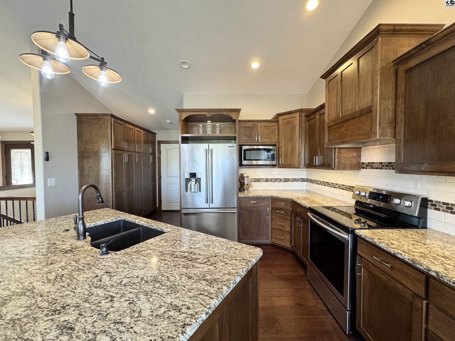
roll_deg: +0.0
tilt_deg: -2.7
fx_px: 184
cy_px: 170
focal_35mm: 14
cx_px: 228
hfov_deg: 102.1
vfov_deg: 85.7
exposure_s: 1/60
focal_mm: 2.22
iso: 200
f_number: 2.2
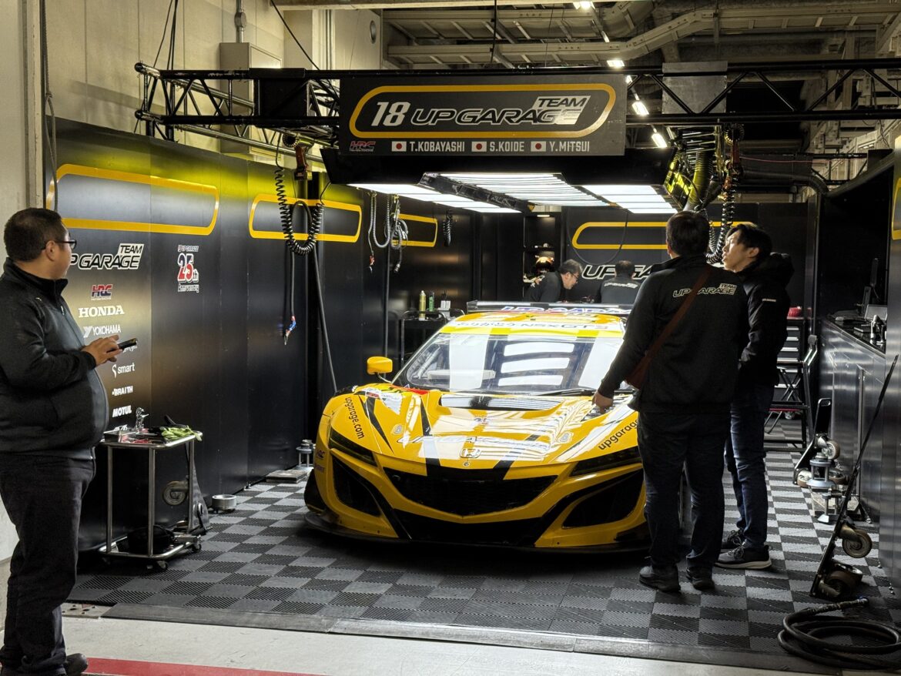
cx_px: 450
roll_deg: -0.9
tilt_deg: -4.5
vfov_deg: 30.3
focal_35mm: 48
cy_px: 338
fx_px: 1250
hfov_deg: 39.6
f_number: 1.78
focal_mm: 6.76
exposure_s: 1/120
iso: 80
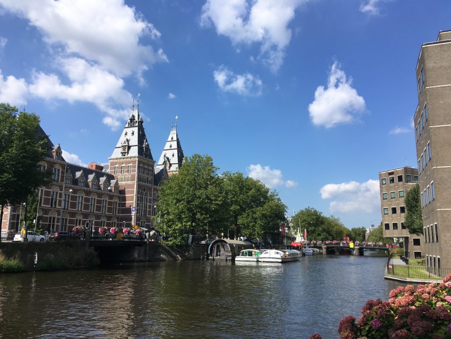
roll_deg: -0.5
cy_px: 170
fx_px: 378
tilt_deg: +9.2
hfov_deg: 61.7
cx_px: 226
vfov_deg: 48.2
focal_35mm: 29
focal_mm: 4.15
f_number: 2.2
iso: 25
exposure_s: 1/1479
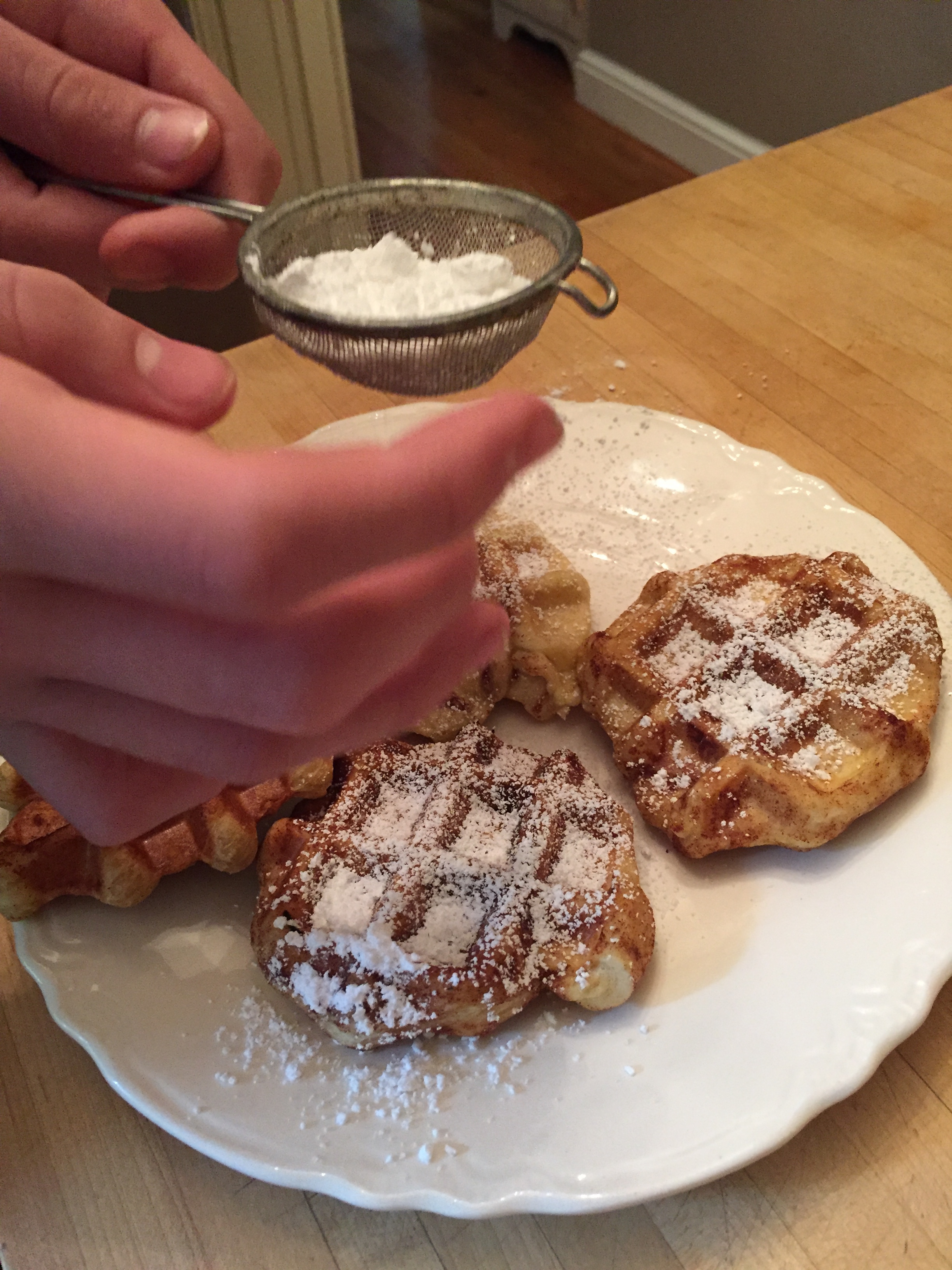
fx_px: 1063
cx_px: 476
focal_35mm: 29
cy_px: 635
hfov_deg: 48.2
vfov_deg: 61.7
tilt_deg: -48.3
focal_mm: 4.15
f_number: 2.2
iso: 200
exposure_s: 1/30
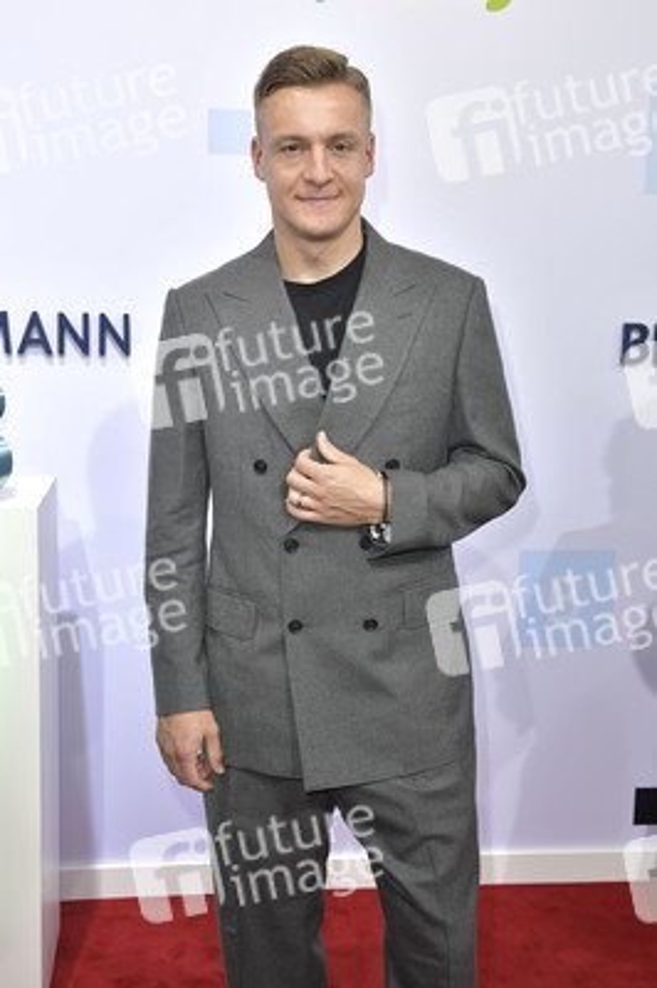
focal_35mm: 40
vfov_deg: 48.5
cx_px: 328
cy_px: 494
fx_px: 1097
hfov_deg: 33.3
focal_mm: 40
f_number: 7.1
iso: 320
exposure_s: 1/160
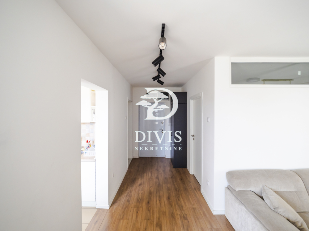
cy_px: 116
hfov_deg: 102.1
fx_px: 125
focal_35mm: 14
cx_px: 154
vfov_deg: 85.7
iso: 400
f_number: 4
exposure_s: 1/80
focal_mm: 7
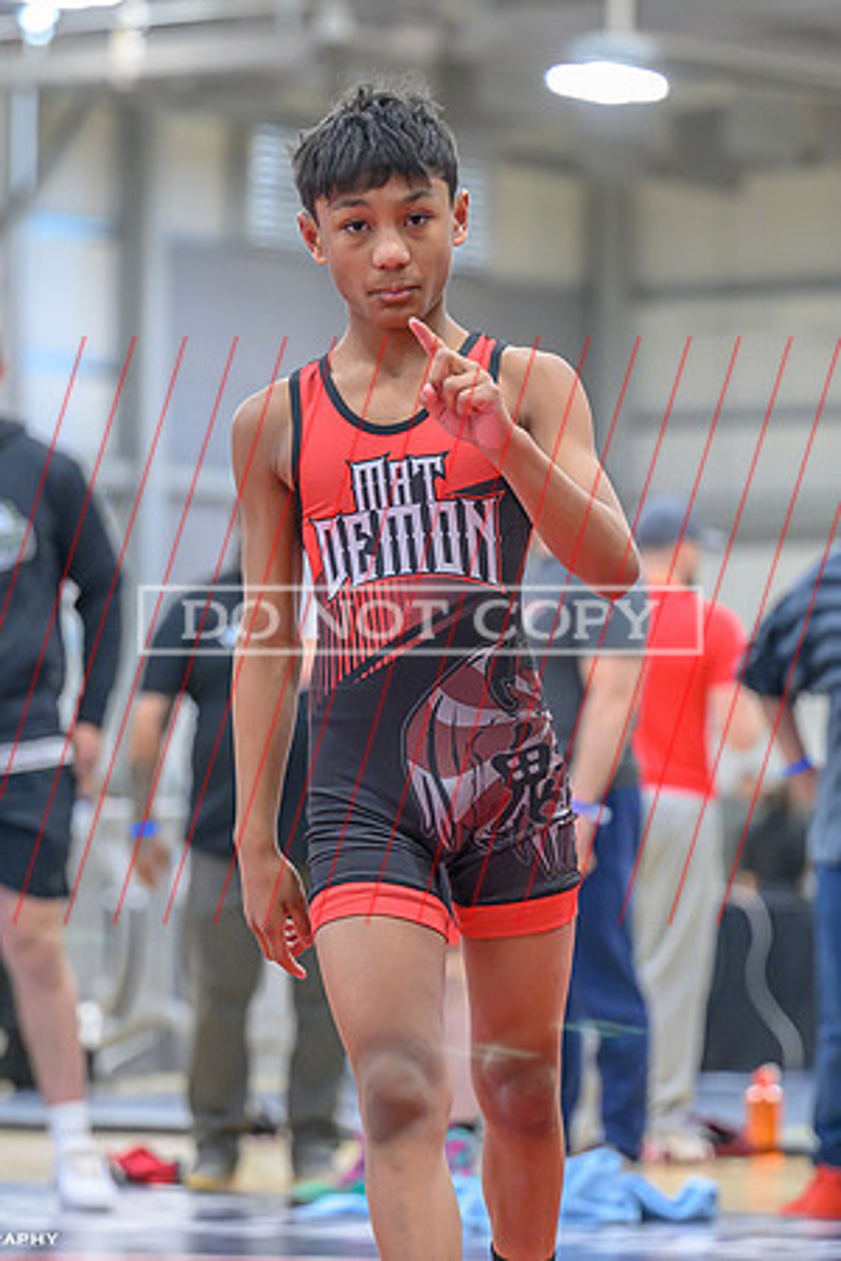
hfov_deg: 7.3
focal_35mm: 188
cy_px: 537
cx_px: 359
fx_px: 6599
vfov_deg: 10.9
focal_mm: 94
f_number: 2.8
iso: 2800
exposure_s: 1/640
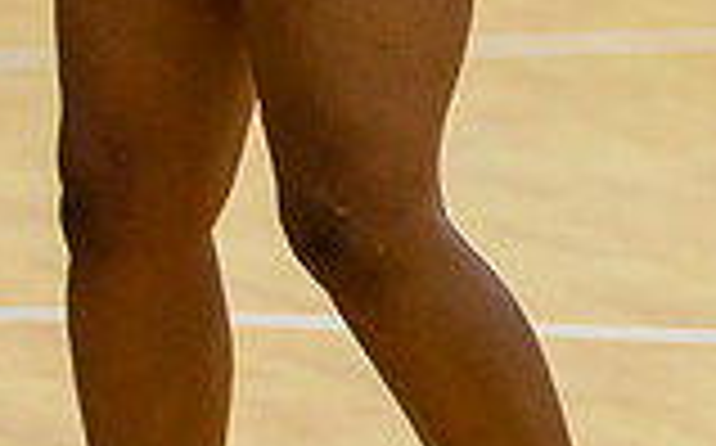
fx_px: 12885
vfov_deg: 2.0
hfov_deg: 3.2
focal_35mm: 661
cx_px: 82
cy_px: -607
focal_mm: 140
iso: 4000
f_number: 3.2
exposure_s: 1/1000
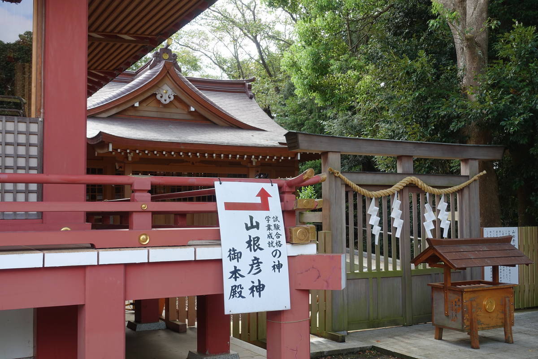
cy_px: 180
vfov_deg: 32.6
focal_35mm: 41
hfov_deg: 47.4
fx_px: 613
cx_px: 269
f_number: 5.6
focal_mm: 15.1
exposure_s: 1/125
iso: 160
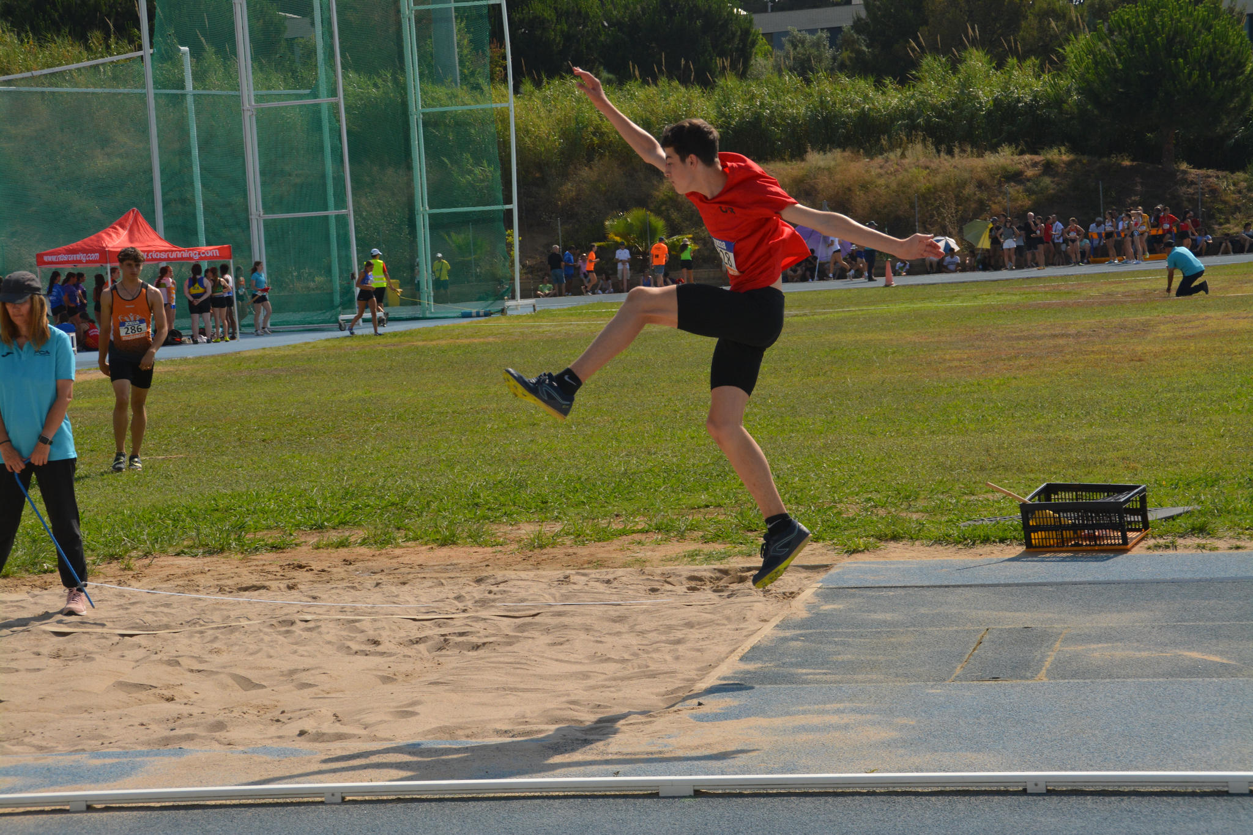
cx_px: 626
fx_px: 2923
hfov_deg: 24.2
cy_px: 418
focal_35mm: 84
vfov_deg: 16.3
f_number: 8
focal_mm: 56
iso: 400
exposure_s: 1/2000
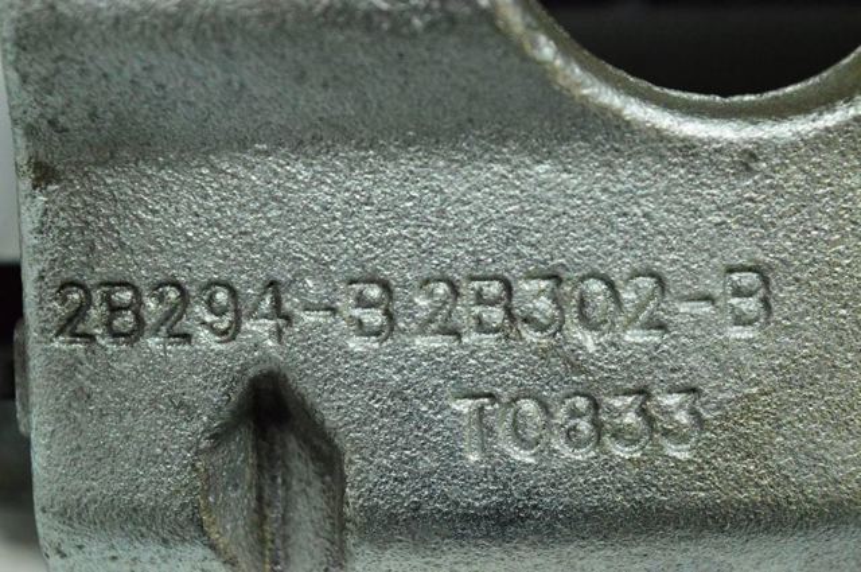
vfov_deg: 16.5
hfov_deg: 24.6
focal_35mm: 82
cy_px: 286
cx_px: 430
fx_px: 1971
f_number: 6.3
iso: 6400
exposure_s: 1/320
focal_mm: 55
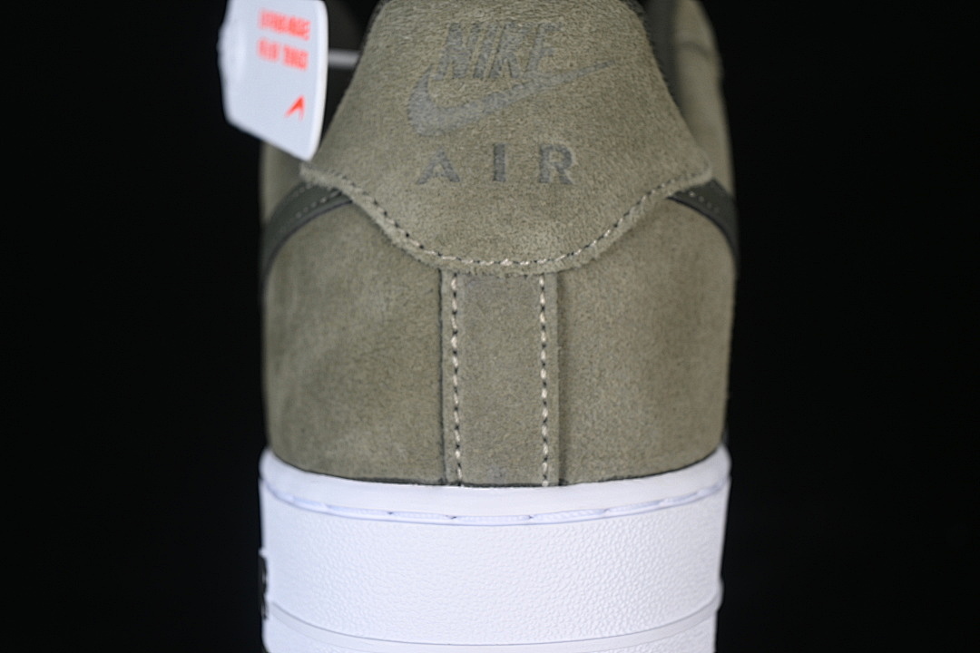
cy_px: 326
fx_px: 2042
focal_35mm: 75
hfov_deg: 27.0
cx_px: 490
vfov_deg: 18.2
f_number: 6.3
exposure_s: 1/60
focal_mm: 50
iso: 160
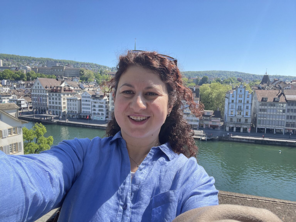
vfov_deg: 58.9
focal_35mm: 23
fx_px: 197
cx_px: 148
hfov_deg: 73.9
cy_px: 111
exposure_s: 1/470
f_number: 2.2
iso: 25
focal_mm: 2.71
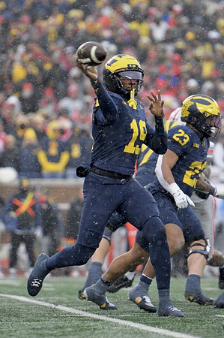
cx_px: 112
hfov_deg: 4.7
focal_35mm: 292
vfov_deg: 7.1
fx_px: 2731
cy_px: 169
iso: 800
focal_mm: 195
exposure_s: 1/1000
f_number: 2.8
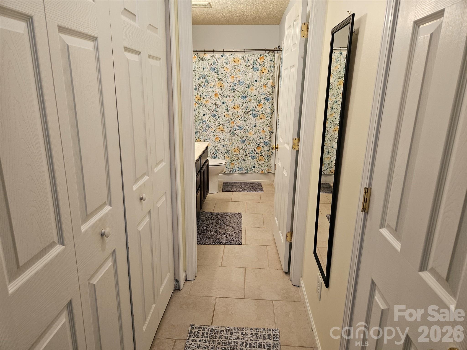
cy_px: 175
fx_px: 310
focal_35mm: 23
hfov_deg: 73.9
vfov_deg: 58.9
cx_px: 234
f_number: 1.8
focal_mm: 5.4
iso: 200
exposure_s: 1/120
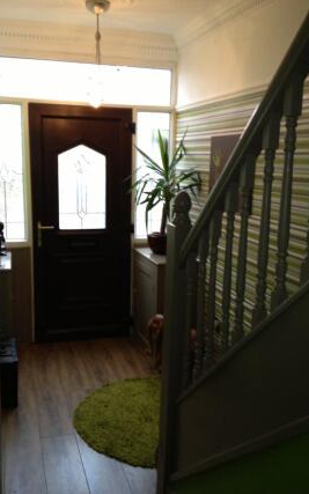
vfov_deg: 51.5
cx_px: 137
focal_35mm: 38
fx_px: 512
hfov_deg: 33.6
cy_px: 242
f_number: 2.4
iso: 125
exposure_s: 1/20
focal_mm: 4.28
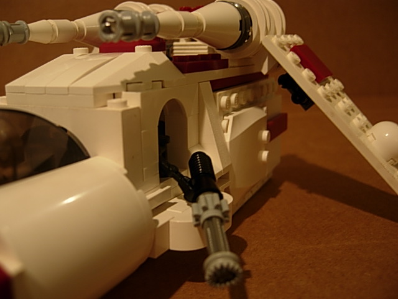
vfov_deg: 39.7
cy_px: 150
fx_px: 414
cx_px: 199
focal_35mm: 36
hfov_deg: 51.4
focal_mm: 7.5
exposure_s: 1/4.6
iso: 50
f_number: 2.7
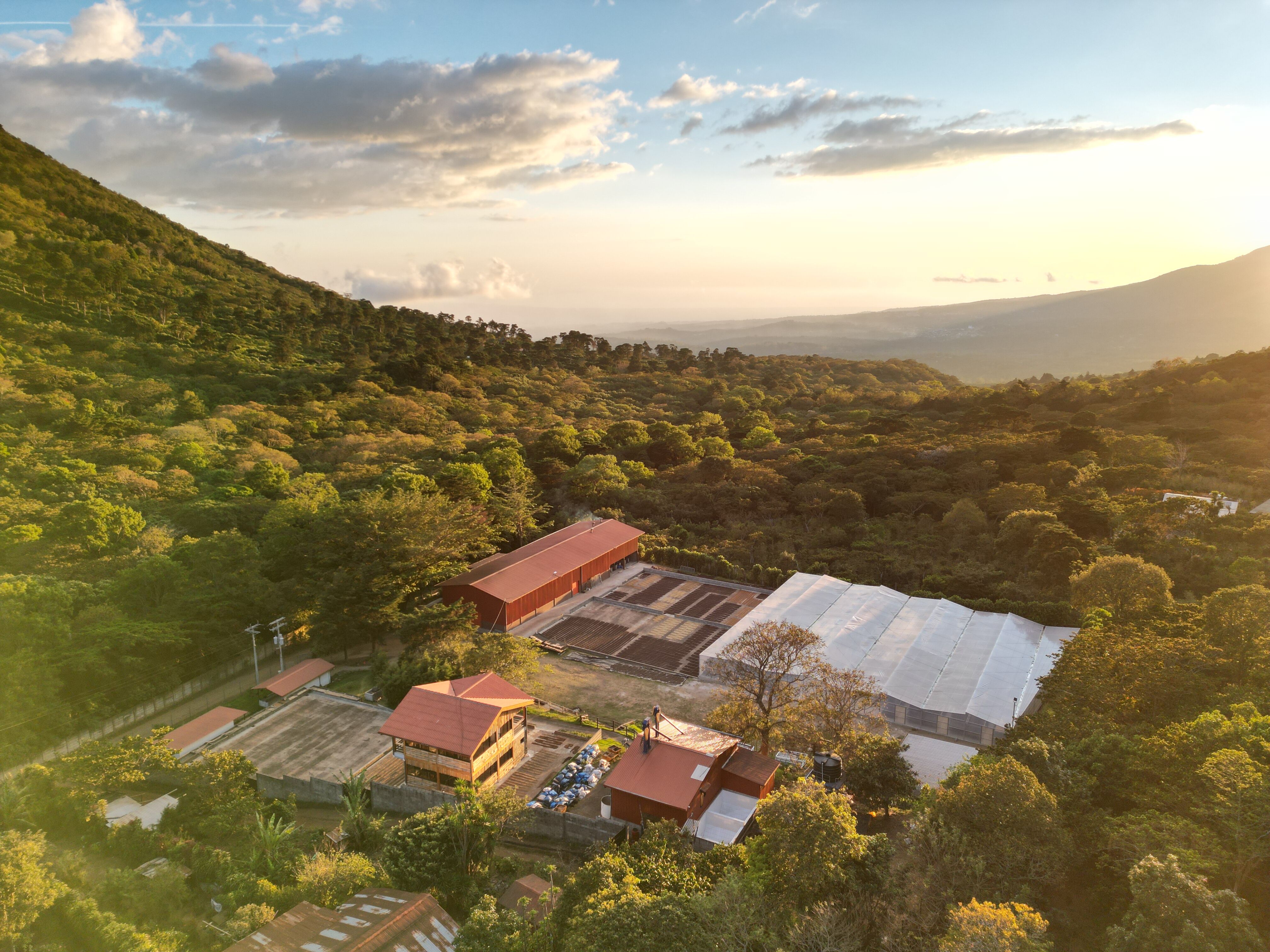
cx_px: 635
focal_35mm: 24
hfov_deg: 71.6
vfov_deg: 56.8
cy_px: 476
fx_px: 881
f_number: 1.7
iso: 100
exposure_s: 1/800
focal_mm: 6.72
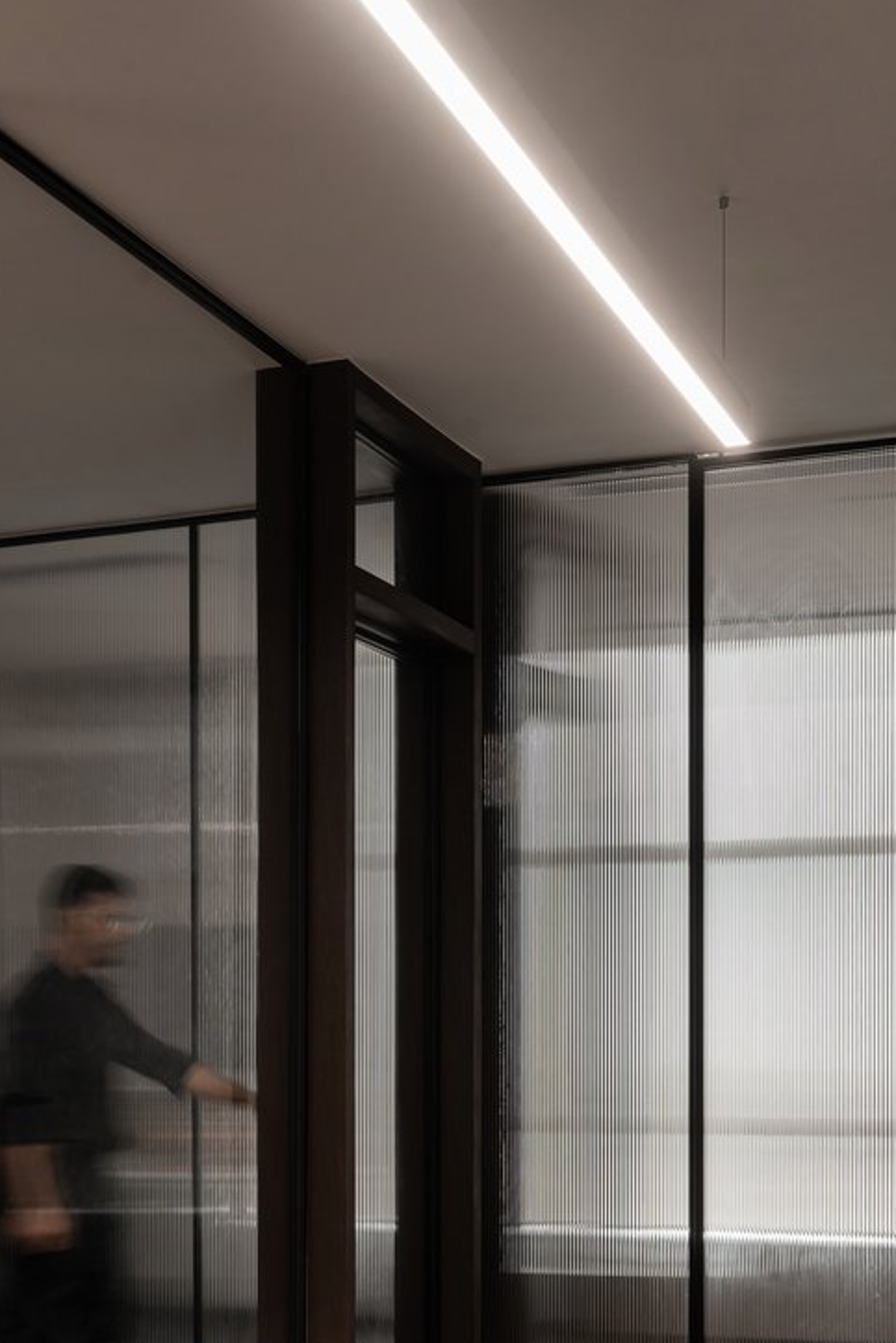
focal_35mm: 58
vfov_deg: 33.6
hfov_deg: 23.1
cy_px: 1044
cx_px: 195
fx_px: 2164
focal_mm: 35
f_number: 10
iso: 100
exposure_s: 2
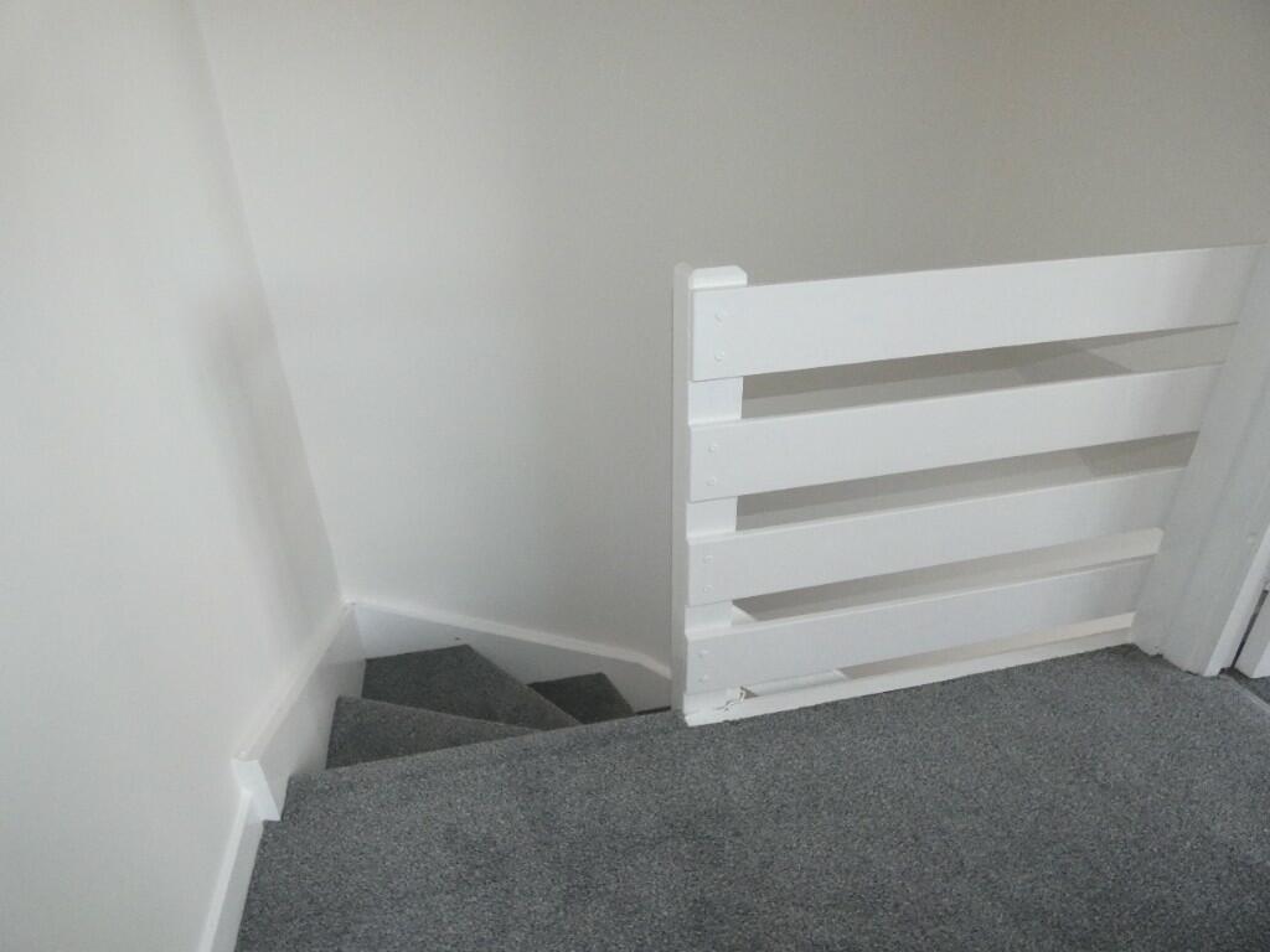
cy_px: 476
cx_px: 635
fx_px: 734
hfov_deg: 81.7
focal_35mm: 20
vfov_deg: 66.0
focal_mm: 3.6
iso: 500
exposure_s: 1/60
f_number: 2.8
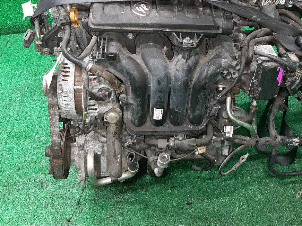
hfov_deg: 43.6
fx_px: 375
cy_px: 71
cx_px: 186
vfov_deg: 33.2
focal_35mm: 43
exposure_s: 1/33
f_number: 1.7
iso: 176
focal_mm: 3.93
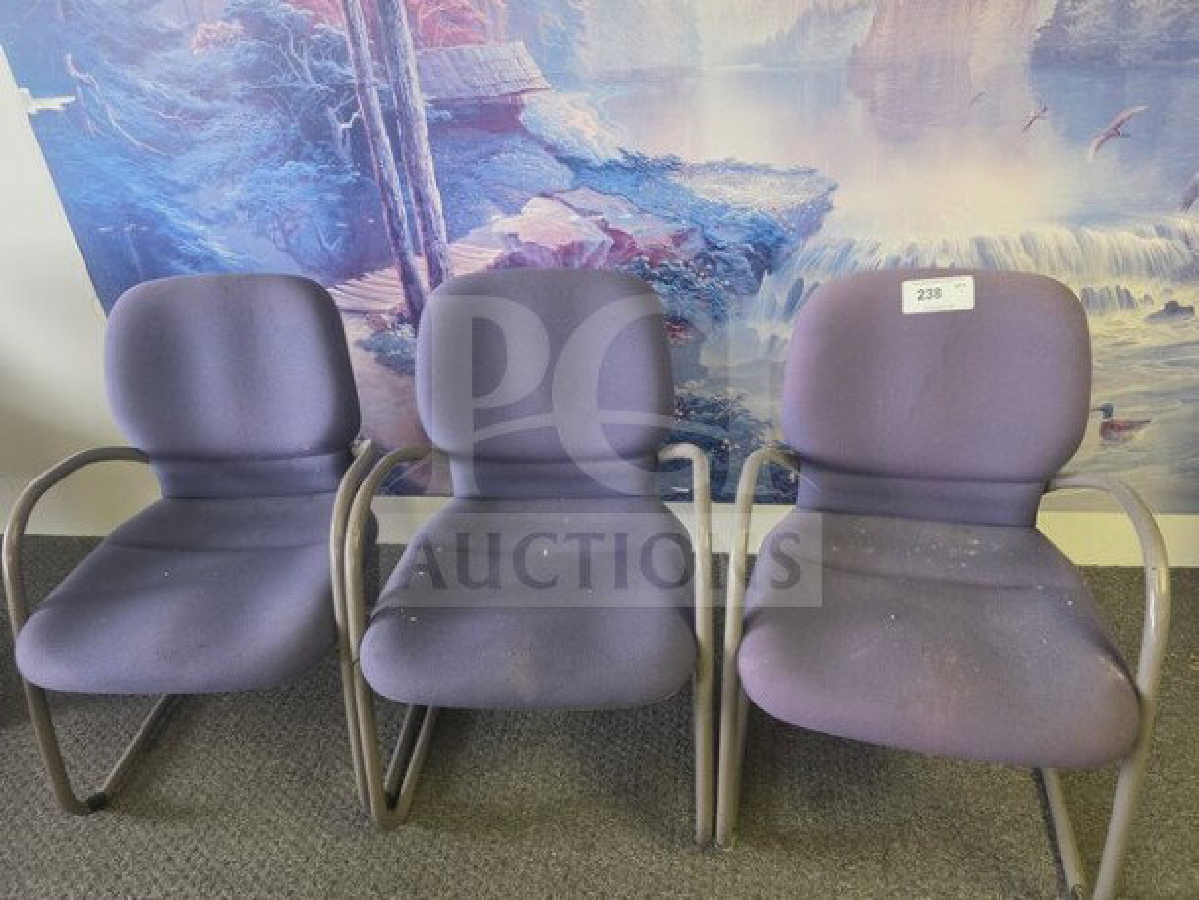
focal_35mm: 23
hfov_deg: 73.9
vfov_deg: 58.9
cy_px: 450
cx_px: 600
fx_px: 797
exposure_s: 1/60
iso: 250
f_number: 1.7
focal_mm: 6.3
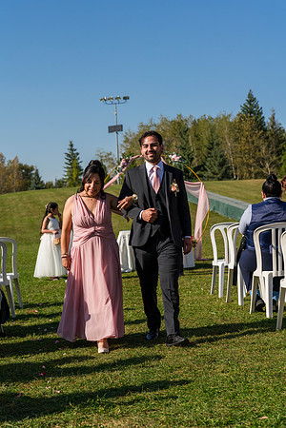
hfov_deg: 20.9
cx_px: 143
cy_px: 214
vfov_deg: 31.0
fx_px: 775
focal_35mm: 65
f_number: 5
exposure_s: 1/1600
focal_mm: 65
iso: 250
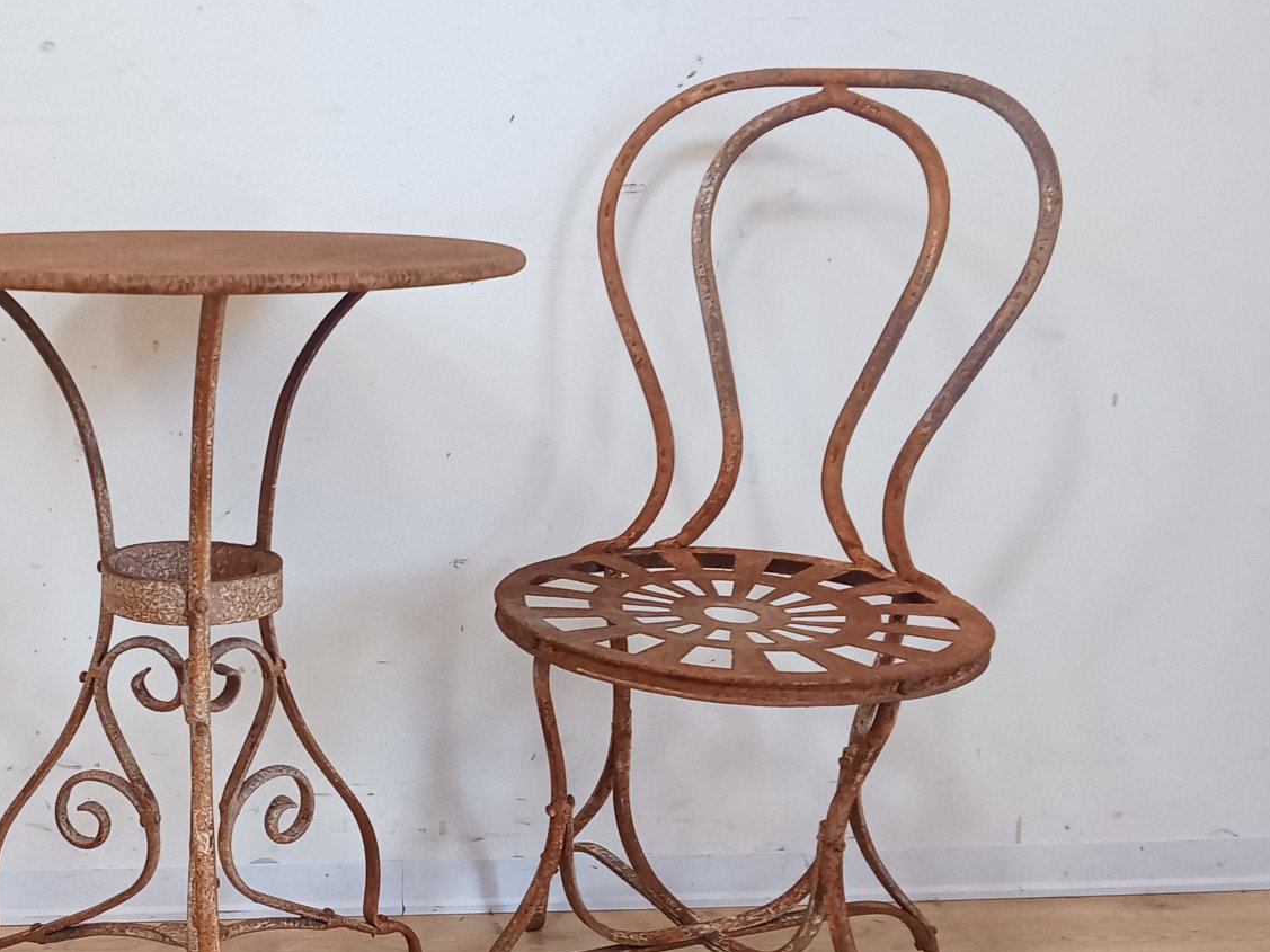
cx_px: 196
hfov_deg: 39.1
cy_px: 625
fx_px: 1687
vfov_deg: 31.3
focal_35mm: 46
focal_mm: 2.79
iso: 124
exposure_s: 1/33.3
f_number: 2
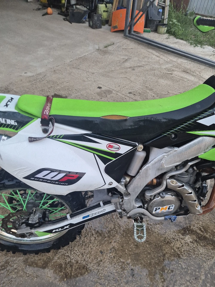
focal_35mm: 23
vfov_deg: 73.9
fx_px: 190
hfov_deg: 58.9
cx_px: 108
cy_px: 144
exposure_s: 1/182
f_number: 1.8
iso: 200
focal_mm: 5.4
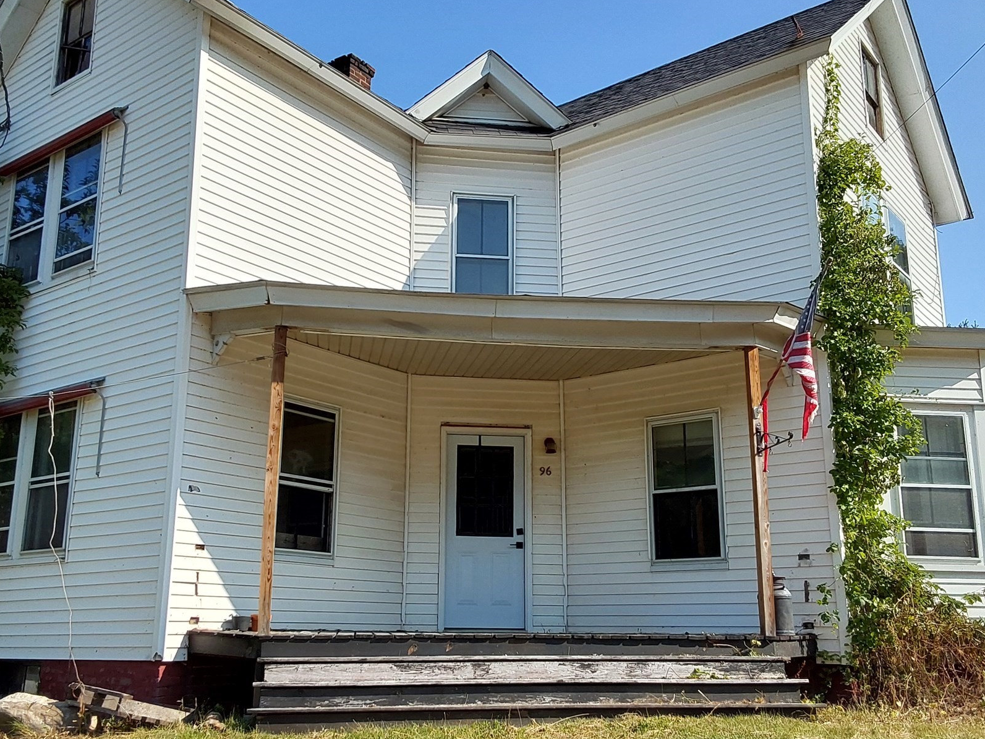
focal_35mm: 36
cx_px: 484
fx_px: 1024
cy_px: 379
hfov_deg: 51.3
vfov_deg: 39.7
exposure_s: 1/1862
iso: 50
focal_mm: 2.91
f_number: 1.9
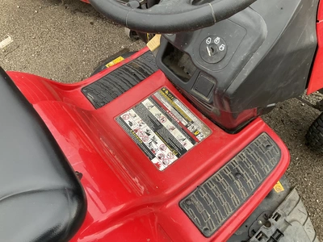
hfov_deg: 61.7
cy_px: 121
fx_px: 271
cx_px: 162
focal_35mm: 29
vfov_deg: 48.2
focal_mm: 3
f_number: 1.8
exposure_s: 1/122
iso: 64
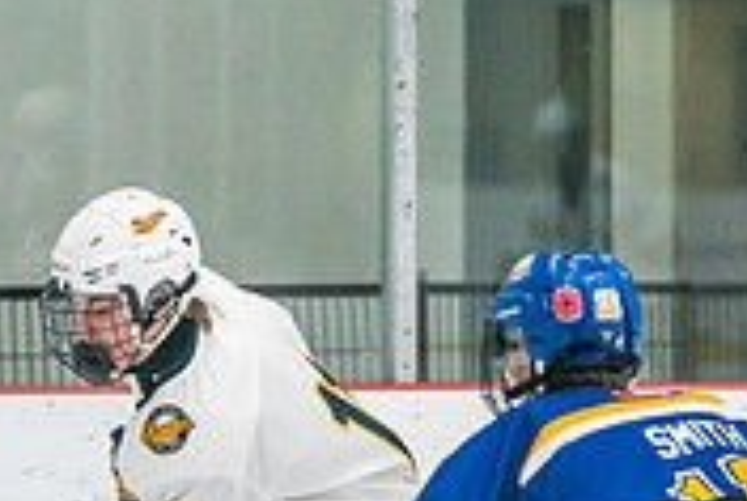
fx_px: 12429
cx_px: 98
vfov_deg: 2.3
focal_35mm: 598
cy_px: 581
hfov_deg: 3.4
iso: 3200
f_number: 2.8
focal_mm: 130
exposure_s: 1/1250
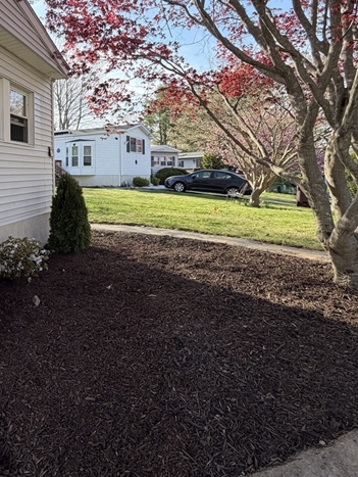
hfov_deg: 55.6
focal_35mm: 23
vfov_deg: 72.0
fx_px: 317
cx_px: 83
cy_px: 165
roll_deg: +1.0
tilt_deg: +1.0
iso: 50
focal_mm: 2.22
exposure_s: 1/502
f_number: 2.2
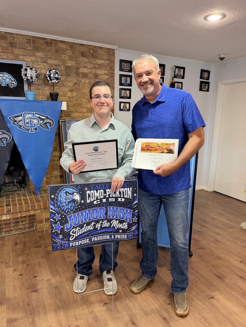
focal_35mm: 24
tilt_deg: -10.9
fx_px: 227
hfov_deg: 56.8
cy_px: 164
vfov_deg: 71.6
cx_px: 123
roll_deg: -1.1
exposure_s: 1/60
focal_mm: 6.76
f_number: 1.78
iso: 160
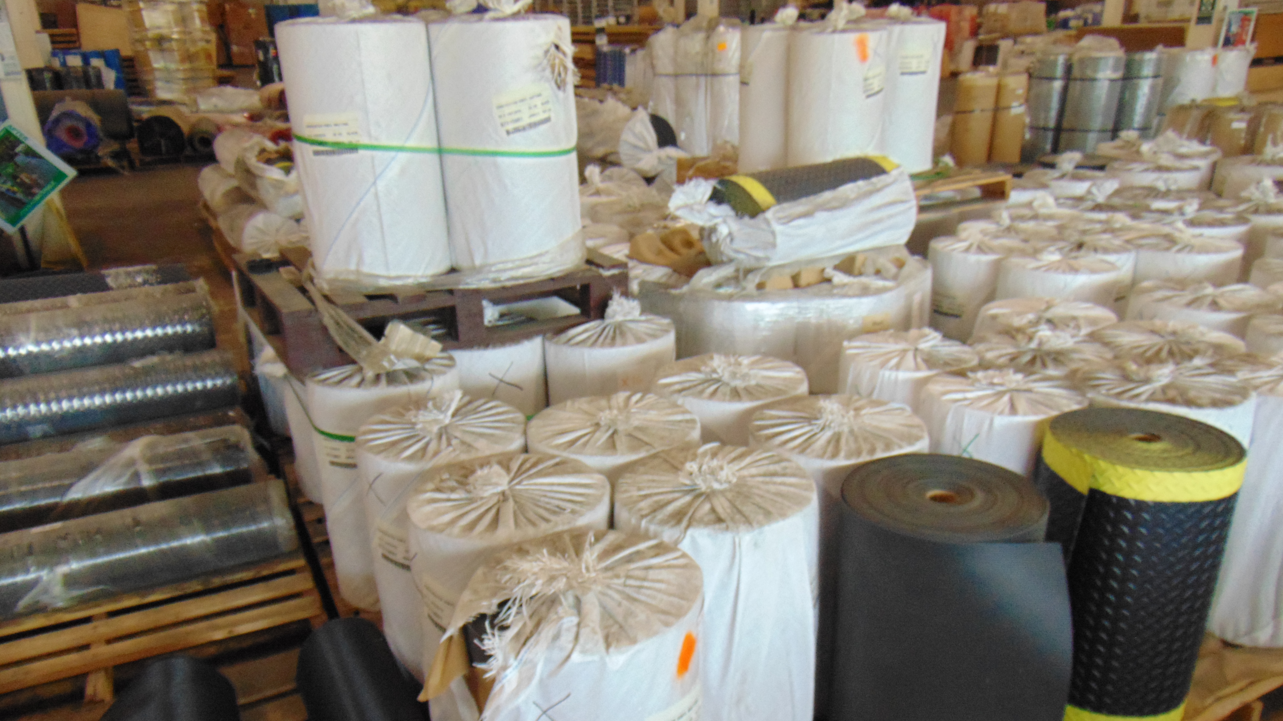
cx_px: 657
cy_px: 466
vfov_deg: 41.1
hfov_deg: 67.9
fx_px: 953
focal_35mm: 28
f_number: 3
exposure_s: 1/60
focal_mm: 4.5
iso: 320
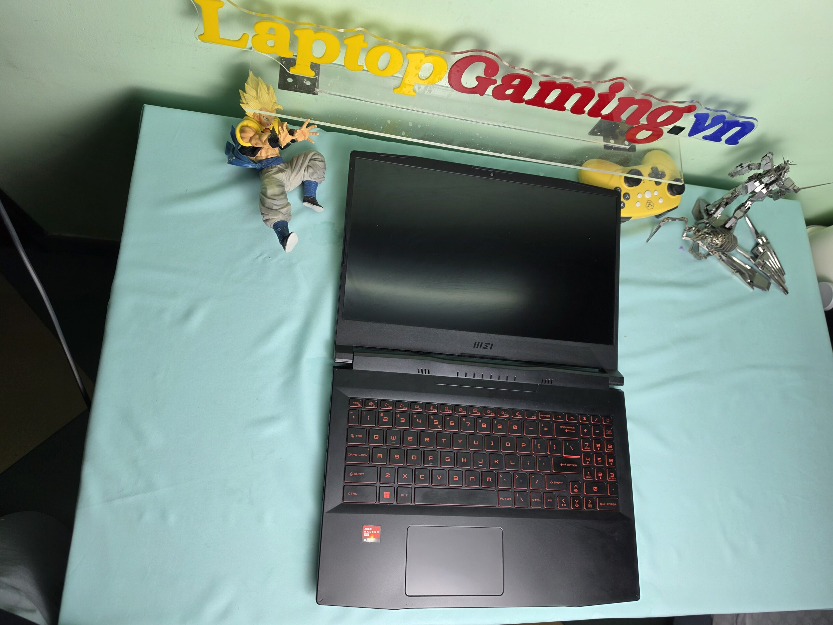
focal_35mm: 23
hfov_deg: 73.9
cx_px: 416
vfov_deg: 58.9
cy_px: 312
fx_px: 553
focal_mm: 6.5
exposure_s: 1/100
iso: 12
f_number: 1.4
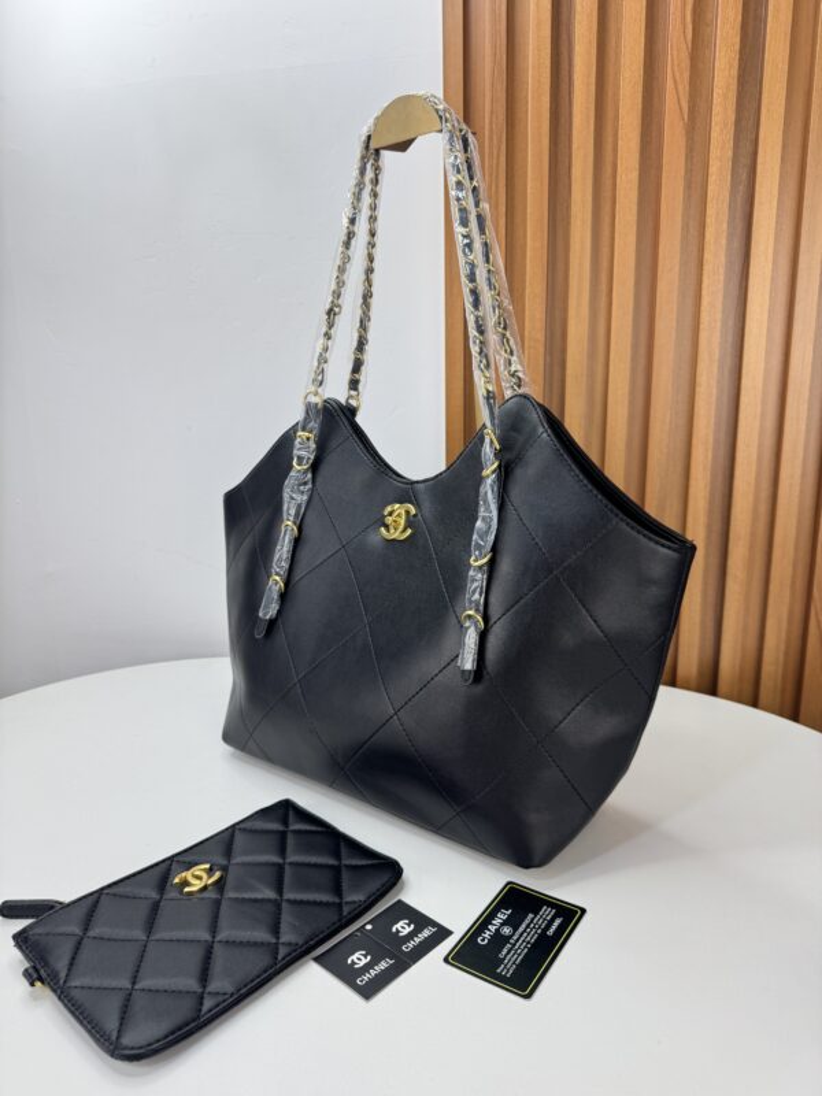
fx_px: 760
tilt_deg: -13.4
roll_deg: +1.0
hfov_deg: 56.8
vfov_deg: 71.6
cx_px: 411
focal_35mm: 24
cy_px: 548
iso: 64
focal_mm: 6.76
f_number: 1.78
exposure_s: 1/271
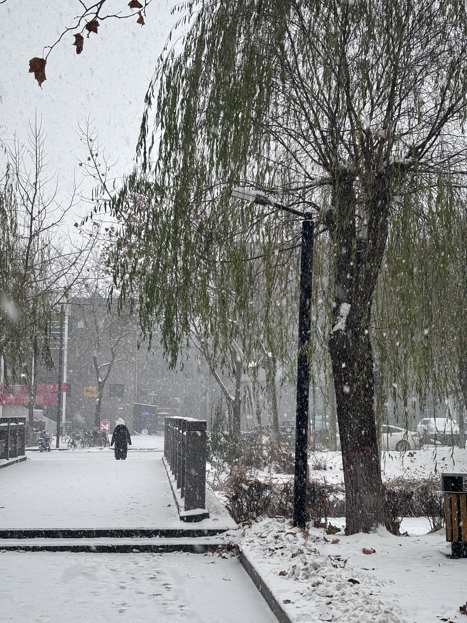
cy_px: 312
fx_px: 935
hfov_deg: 28.0
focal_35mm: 52
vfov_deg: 36.8
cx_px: 234
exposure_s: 1/194
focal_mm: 5.96
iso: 32
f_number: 1.6
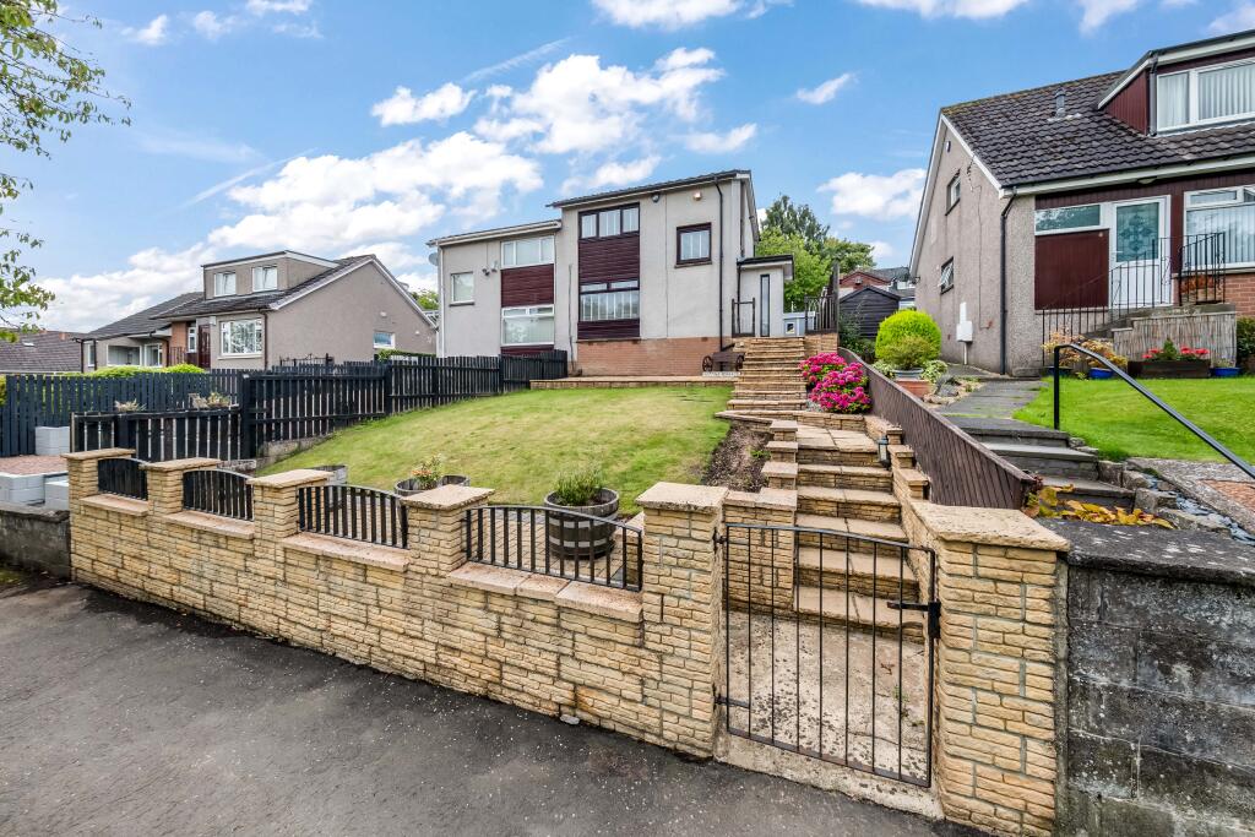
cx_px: 628
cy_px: 418
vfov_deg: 90.0
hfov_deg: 112.6
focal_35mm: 12
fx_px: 418
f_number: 8
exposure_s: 1/60
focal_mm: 8
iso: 250
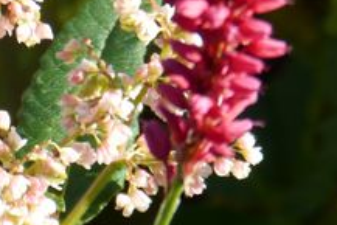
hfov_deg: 2.9
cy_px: -17
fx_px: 6754
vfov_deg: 1.9
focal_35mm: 721
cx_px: -2
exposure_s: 1/320
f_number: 4
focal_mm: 33.9
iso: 100
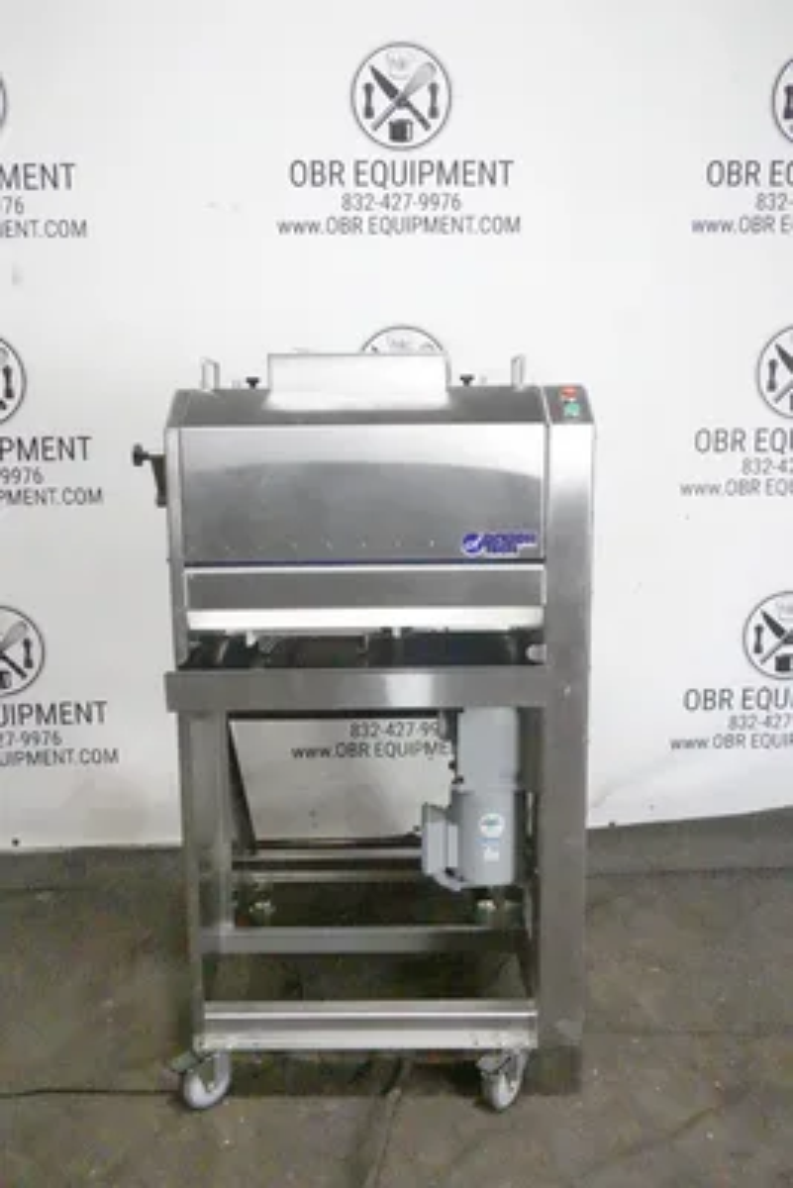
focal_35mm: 31
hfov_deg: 42.4
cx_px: 396
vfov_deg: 60.3
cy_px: 594
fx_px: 1023
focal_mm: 11.52
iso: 12800
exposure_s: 1/500
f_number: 4
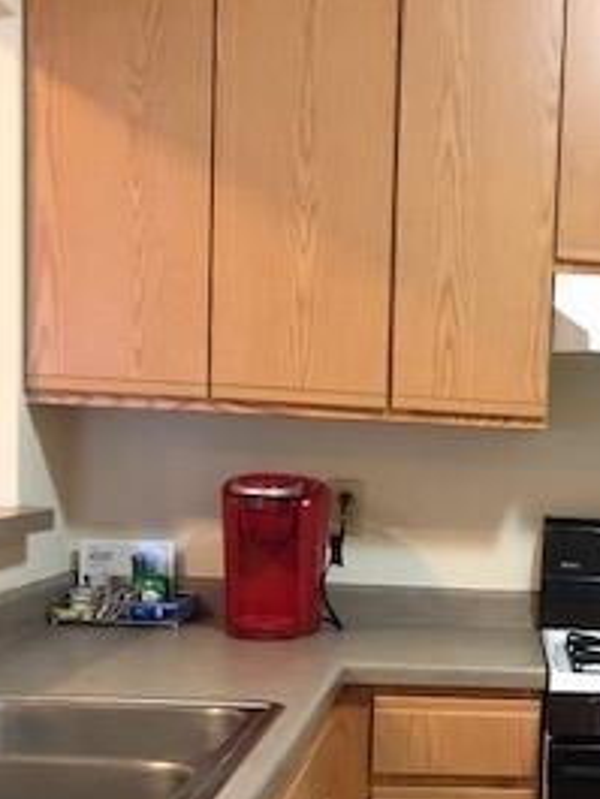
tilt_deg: -6.1
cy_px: 663
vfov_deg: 27.1
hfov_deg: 20.1
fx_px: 1616
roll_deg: -1.7
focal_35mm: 70
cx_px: 648
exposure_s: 1/6
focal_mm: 3.99
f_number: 1.8
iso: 100
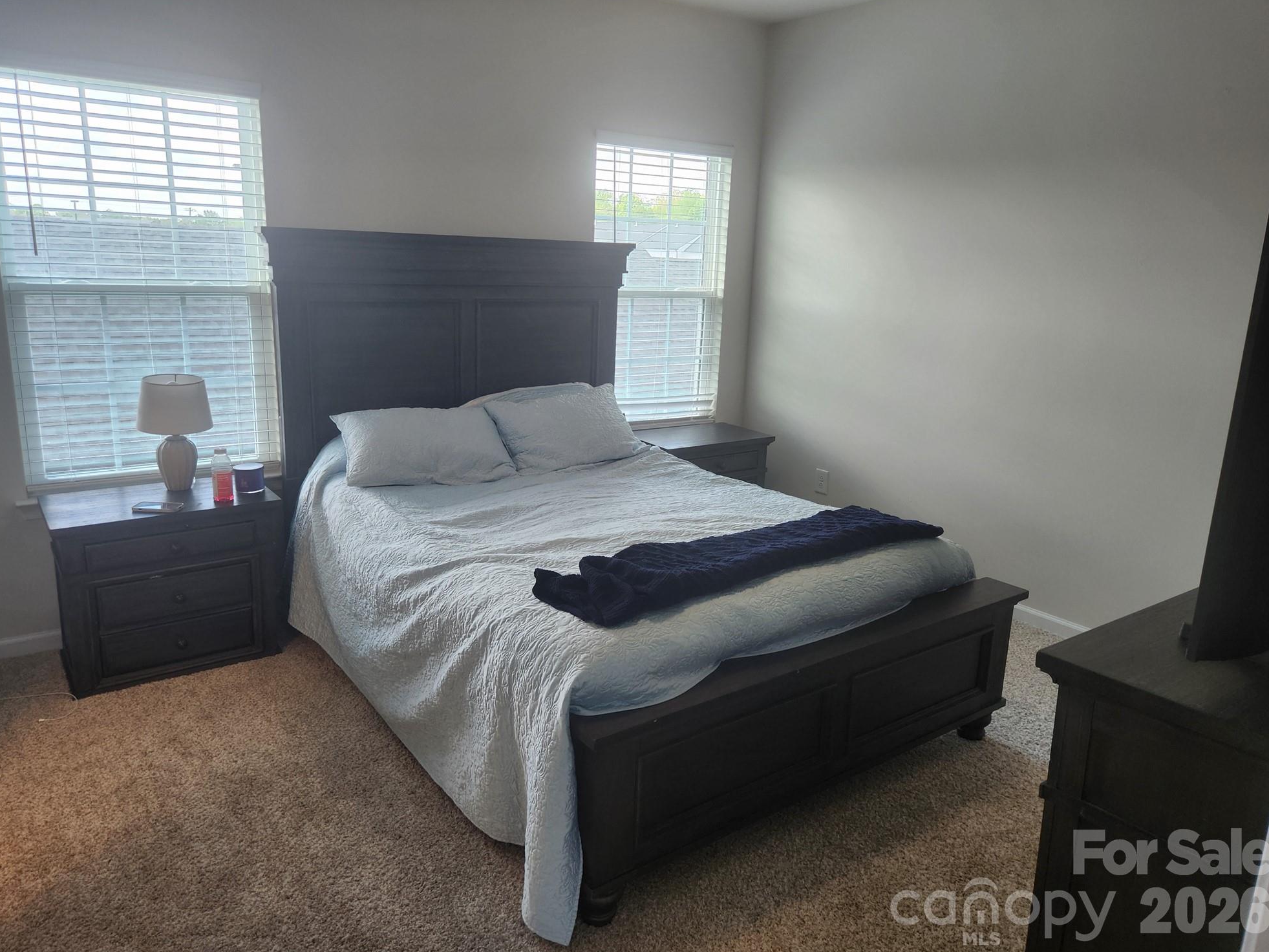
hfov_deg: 71.6
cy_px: 460
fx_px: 880
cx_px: 617
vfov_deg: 56.8
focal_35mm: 24
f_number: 1.8
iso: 80
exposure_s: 1/120
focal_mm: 5.4
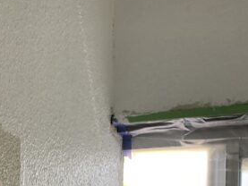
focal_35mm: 75
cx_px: -5
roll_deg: -1.5
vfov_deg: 18.3
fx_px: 538
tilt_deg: +0.2
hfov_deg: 24.7
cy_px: 241
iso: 200
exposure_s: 1/60
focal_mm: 4.25
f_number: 1.8
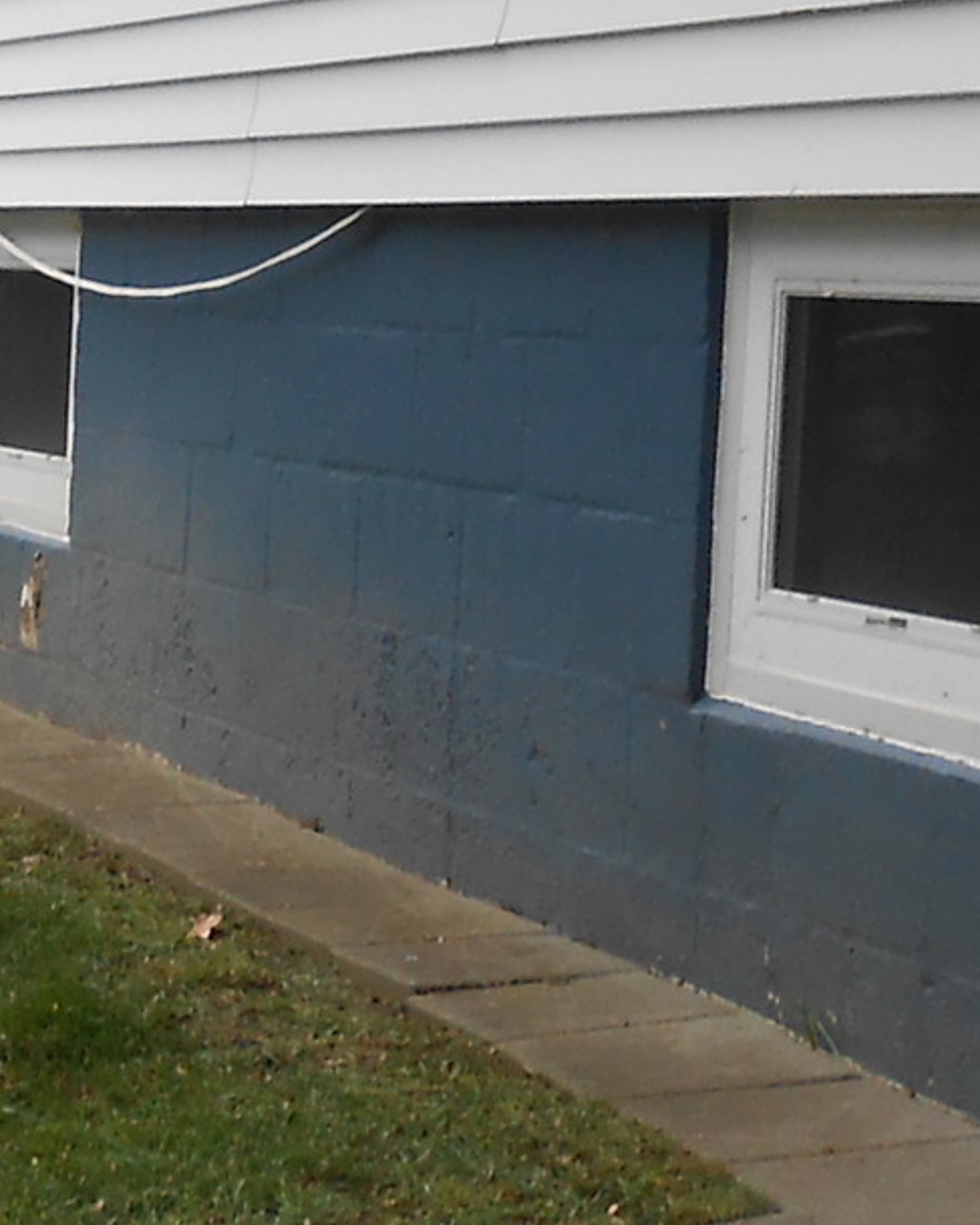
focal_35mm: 128
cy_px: 368
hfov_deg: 11.9
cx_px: -74
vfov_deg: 15.0
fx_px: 4642
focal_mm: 4.6
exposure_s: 1/50
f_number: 3.5
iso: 80
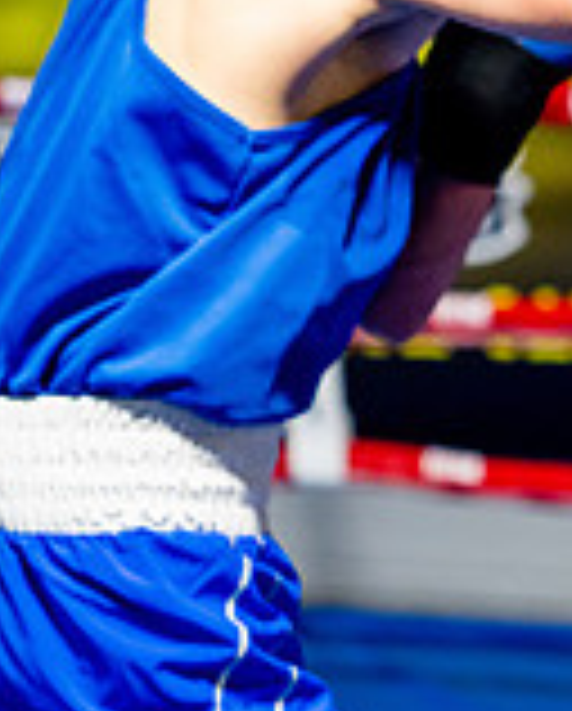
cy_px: 277
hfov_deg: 8.8
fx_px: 3629
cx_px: 784
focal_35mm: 172
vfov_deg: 11.2
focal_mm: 50
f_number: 2
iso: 4000
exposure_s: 1/1000
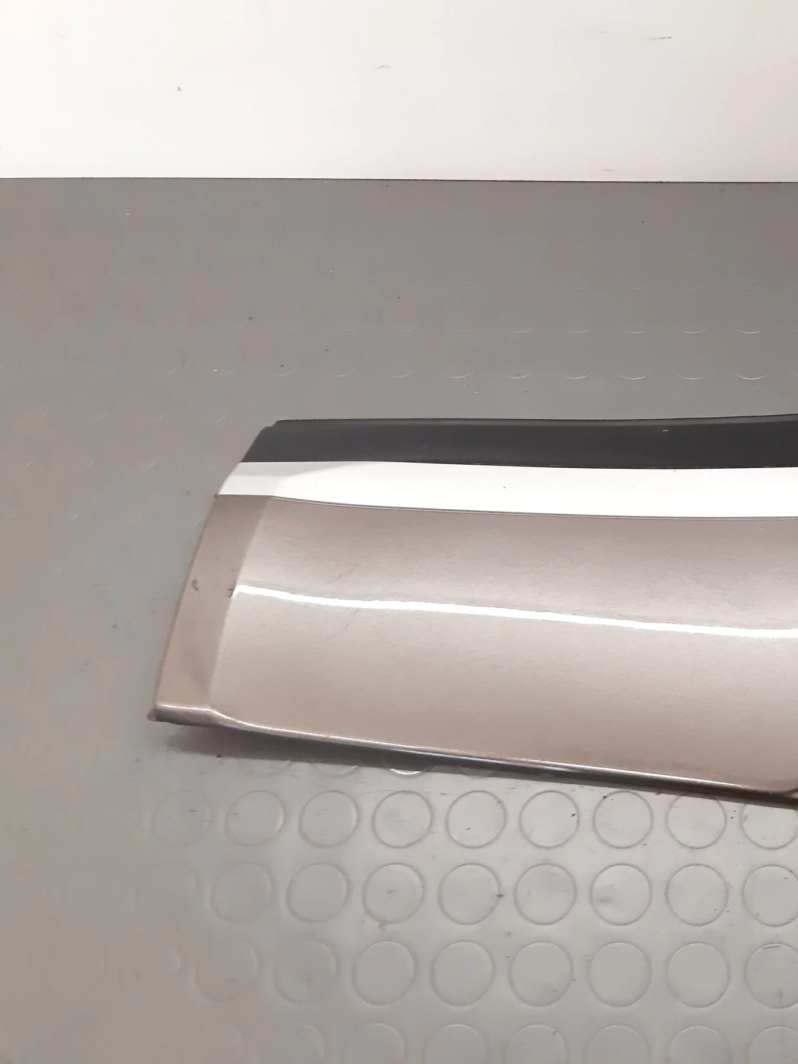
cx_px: 670
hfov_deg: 36.9
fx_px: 1137
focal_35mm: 37
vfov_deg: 50.1
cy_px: 520
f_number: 1.7
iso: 400
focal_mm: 3.93
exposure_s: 1/50
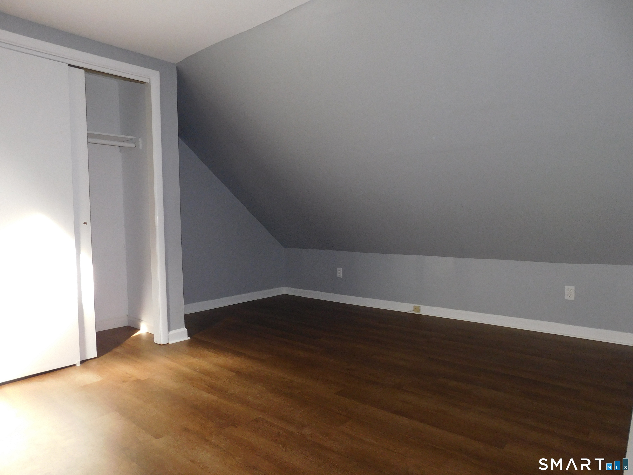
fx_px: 421
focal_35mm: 23
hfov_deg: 73.9
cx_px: 316
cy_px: 238
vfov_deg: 58.9
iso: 200
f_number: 3
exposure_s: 1/30
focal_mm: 4
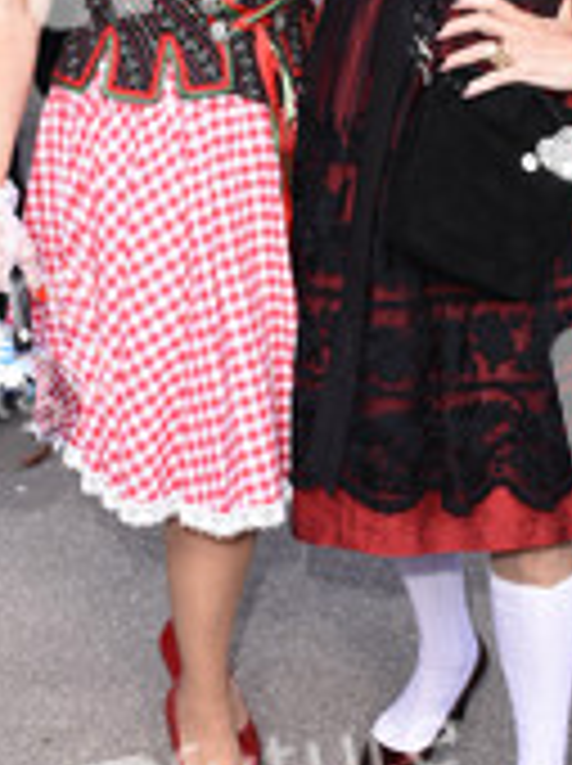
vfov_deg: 28.0
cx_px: 374
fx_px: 1502
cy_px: 148
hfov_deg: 21.5
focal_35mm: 68
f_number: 9
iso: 400
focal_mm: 20
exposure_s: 1/160
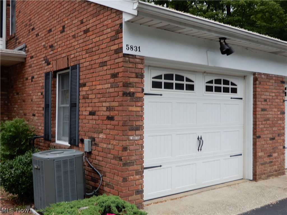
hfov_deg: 49.0
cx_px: 144
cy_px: 108
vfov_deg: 37.7
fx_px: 315
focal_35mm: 38
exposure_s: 1/200
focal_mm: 6.8
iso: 80
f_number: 4
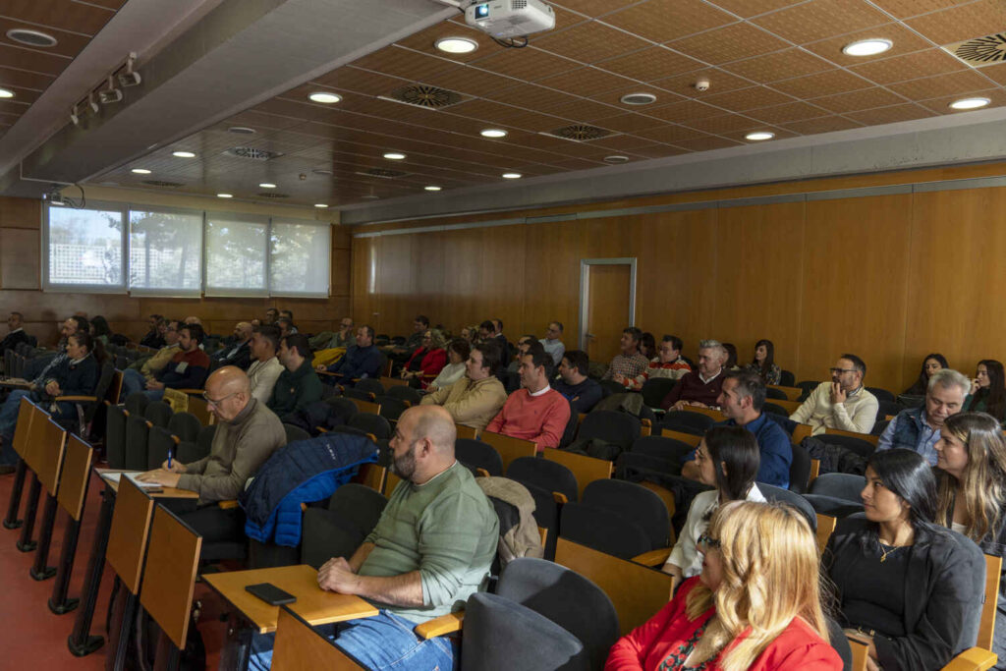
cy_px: 336
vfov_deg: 47.9
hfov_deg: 67.4
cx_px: 503
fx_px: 755
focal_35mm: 27
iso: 160
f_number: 7.1
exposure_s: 1/20
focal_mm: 18
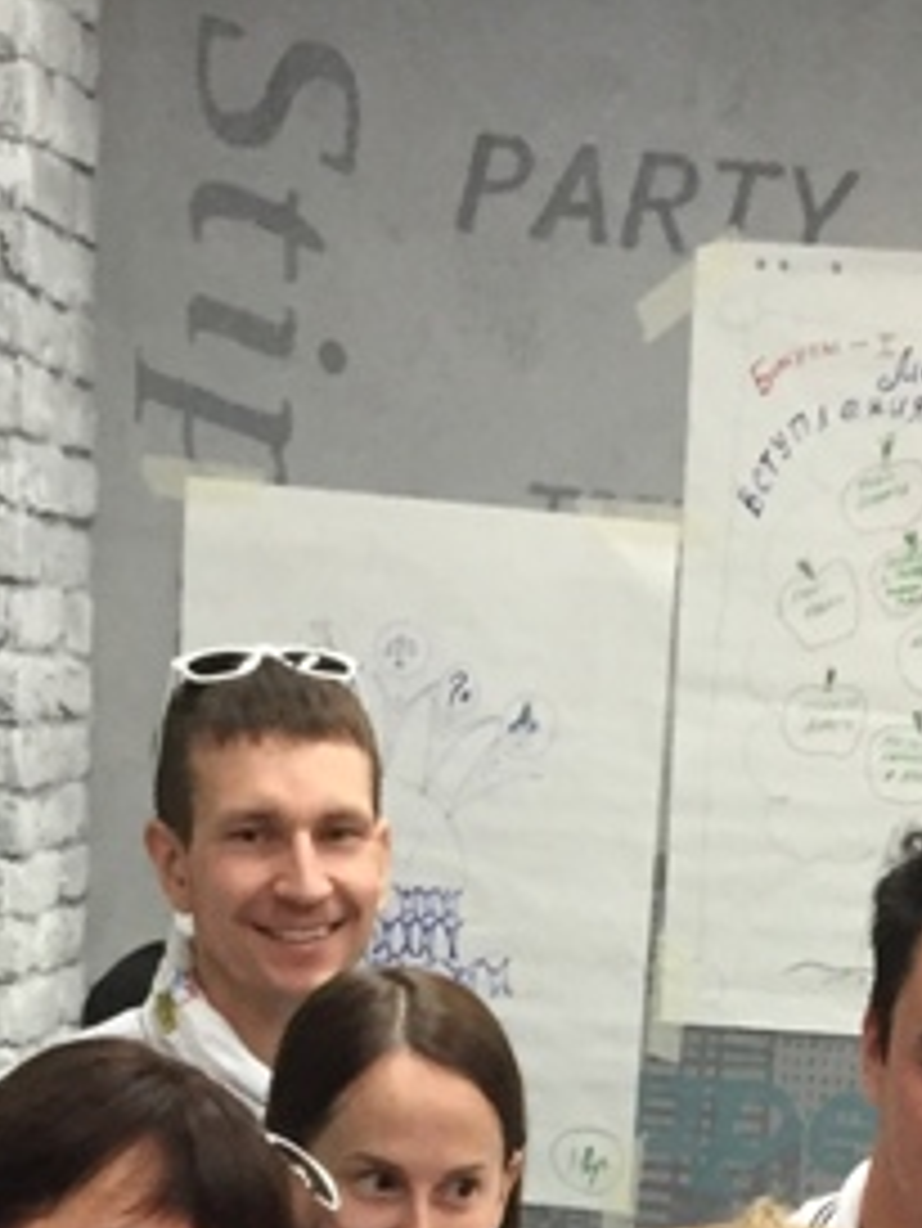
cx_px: 684
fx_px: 3691
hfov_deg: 14.2
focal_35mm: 104
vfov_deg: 16.2
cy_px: 2157
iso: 64
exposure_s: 1/33
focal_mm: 4.15
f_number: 2.2
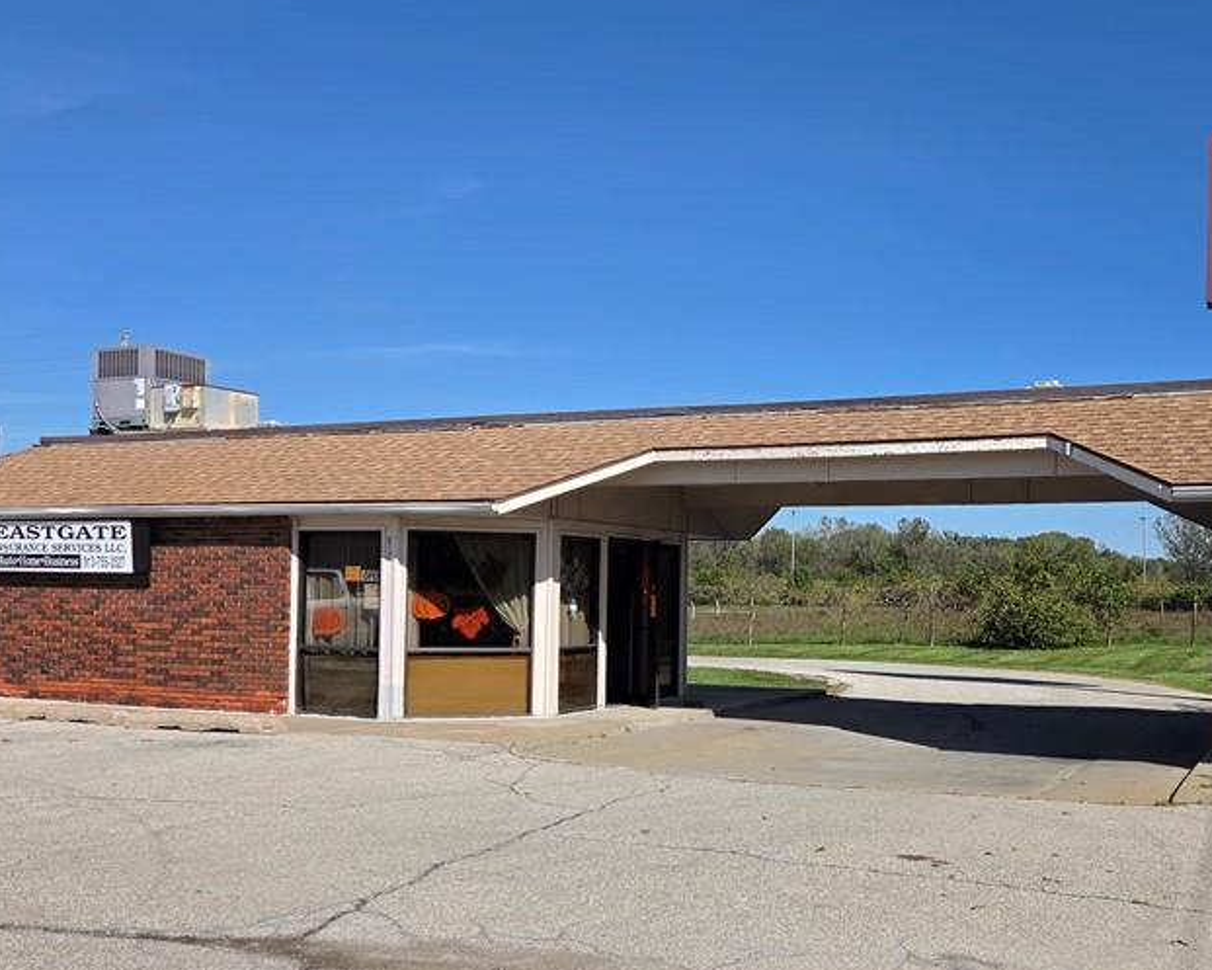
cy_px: 593
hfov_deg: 48.8
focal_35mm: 37
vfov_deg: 39.9
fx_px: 1327
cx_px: 728
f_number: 1.8
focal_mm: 5.4
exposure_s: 1/6743
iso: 80
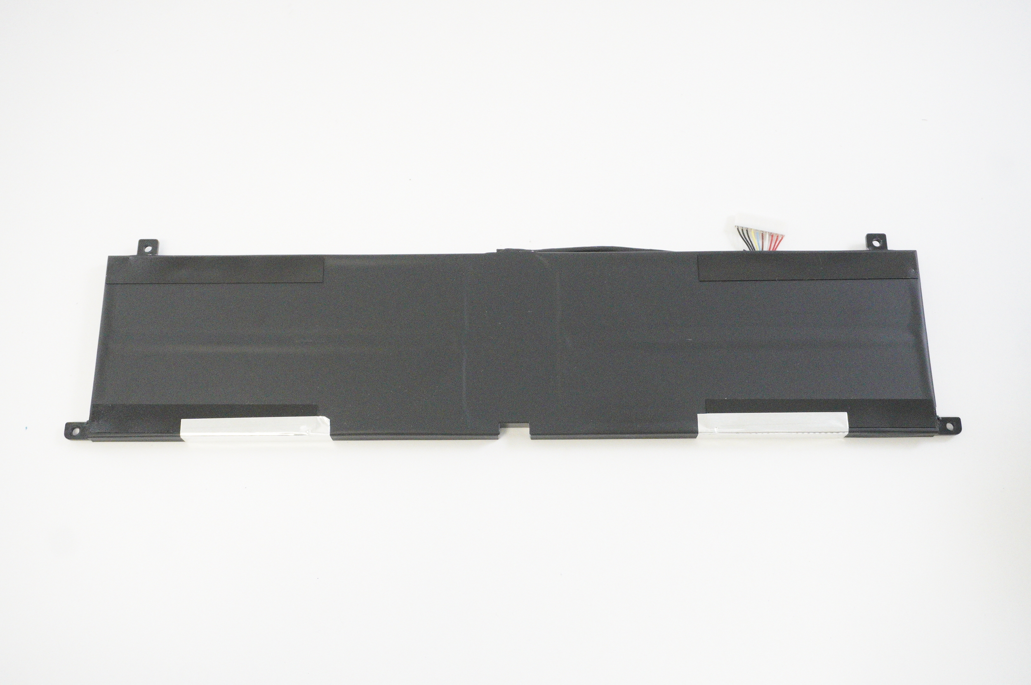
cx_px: 516
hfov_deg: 49.6
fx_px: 1116
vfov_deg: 34.1
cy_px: 342
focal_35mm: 39
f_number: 5.6
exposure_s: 1/250
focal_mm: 26
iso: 8000
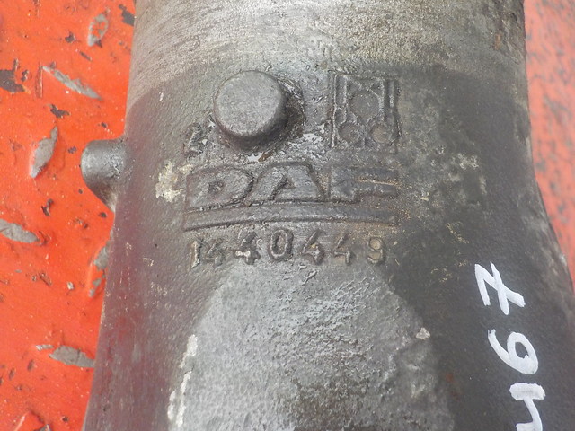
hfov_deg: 60.0
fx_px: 498
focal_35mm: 30
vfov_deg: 46.8
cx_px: 288
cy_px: 216
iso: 400
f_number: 3.3
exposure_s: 1/30
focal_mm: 4.1
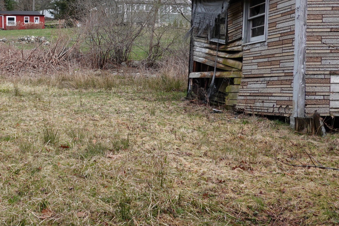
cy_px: 83
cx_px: 42
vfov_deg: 30.4
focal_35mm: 44
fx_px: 414
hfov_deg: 41.4
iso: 125
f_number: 4.5
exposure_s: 1/200
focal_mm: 9
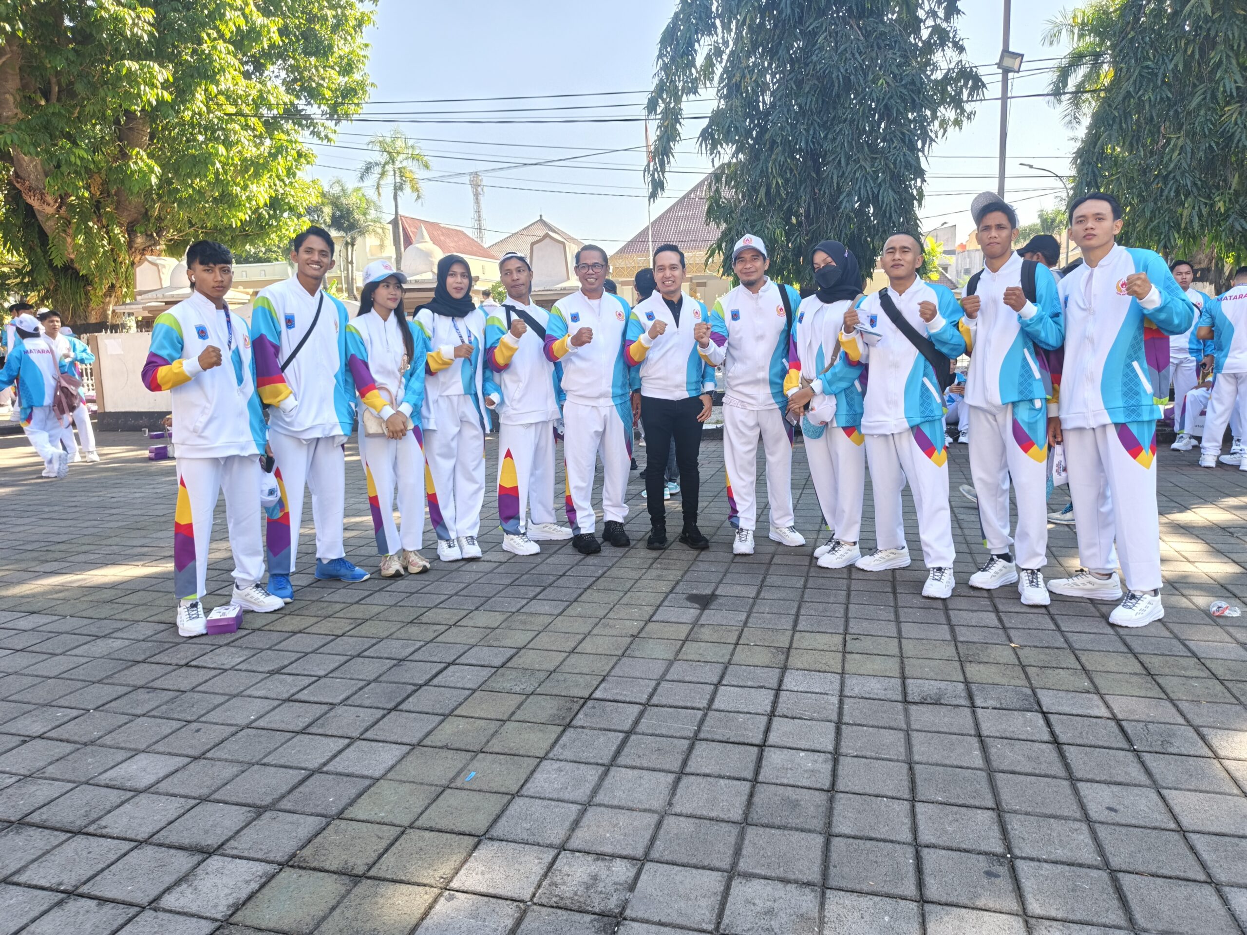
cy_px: 468
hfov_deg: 73.9
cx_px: 624
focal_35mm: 23
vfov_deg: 58.9
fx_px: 829
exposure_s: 1/100
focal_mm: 5.56
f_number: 1.8
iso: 51
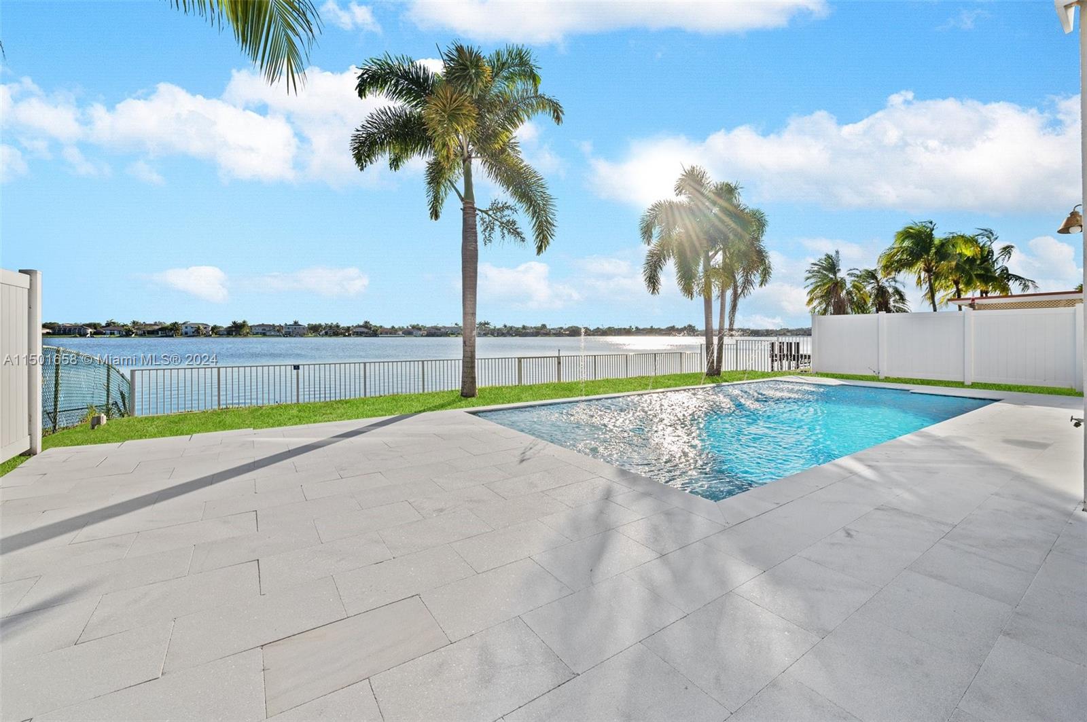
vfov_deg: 81.1
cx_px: 544
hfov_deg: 104.3
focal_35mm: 14
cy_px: 361
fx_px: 422
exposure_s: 1/1000
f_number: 8
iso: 200
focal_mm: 14
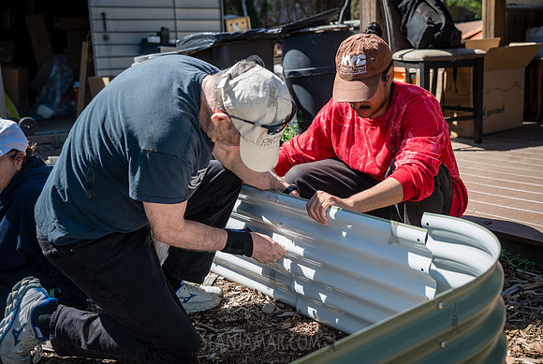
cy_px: 192
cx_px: 289
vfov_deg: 31.7
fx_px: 642
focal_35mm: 42
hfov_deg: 45.8
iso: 100
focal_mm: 40
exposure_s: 1/640
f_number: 3.5
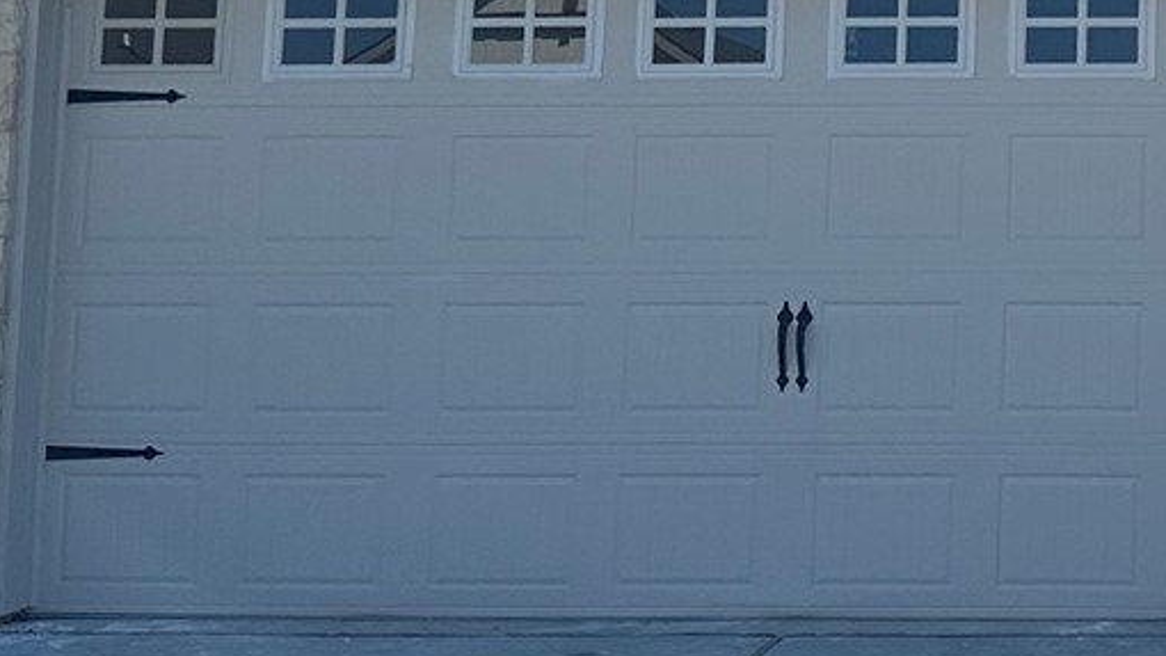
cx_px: 1385
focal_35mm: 105
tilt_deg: +7.8
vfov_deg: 11.2
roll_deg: +0.3
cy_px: -245
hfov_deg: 19.2
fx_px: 3247
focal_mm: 6.86
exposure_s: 1/7576
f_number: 1.78
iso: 80
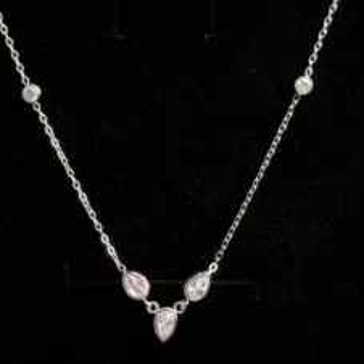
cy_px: 166
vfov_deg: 23.1
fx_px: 892
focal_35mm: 75
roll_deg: +1.2
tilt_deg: -18.3
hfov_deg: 23.0
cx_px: 163
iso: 50
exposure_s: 1/187
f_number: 1.78
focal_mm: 6.76
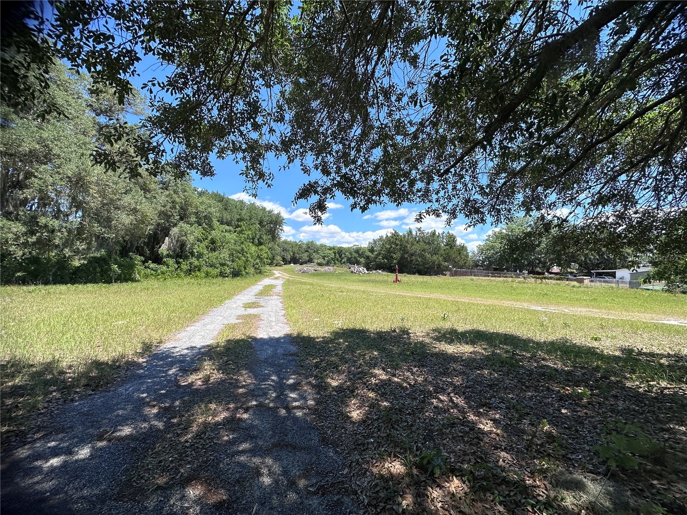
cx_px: 344
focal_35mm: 14
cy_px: 258
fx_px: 278
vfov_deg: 85.7
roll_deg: -2.8
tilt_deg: +2.8
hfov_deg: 102.1
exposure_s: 1/1366
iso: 40
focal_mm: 2.22
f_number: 2.2
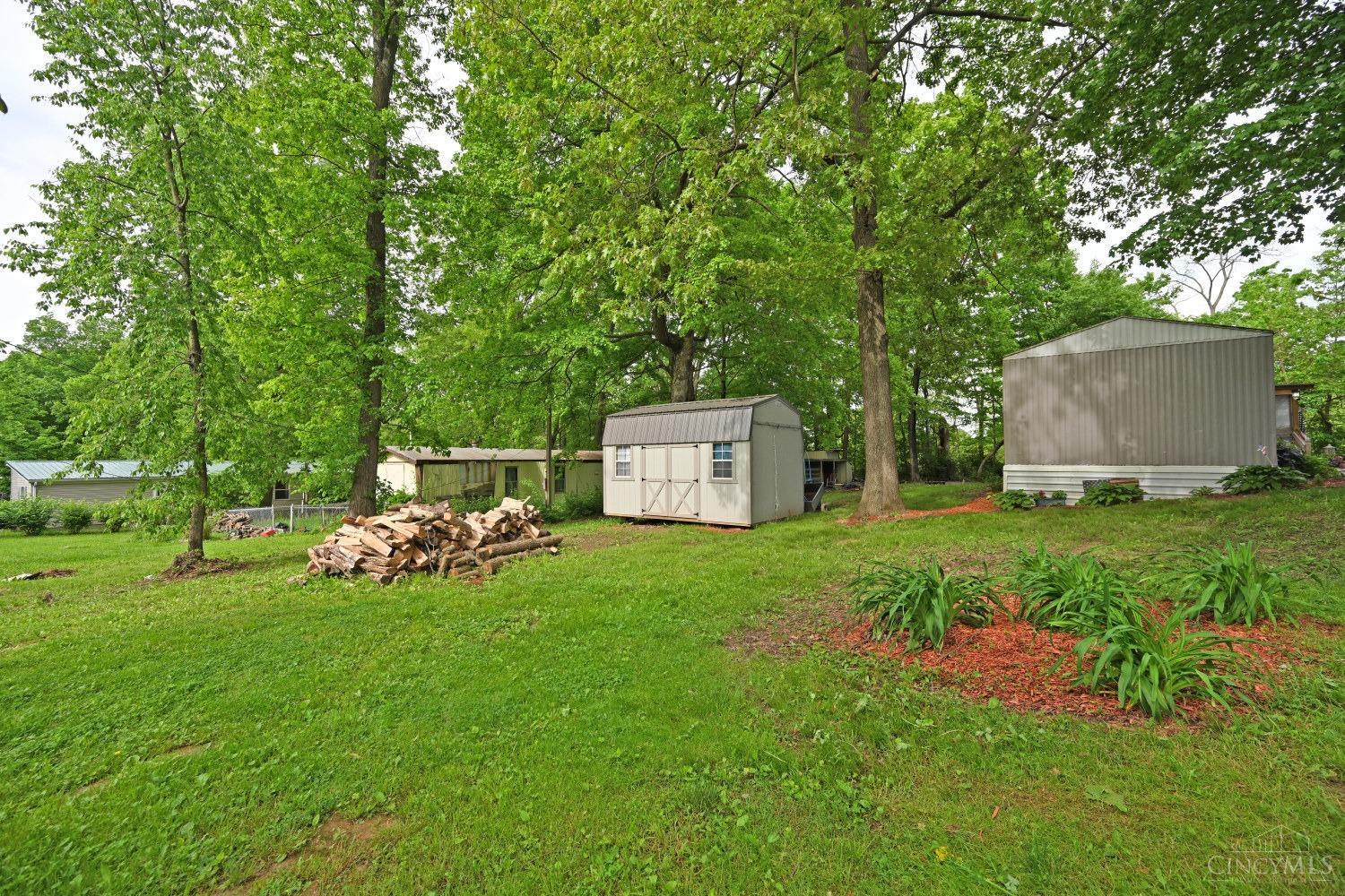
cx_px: 672
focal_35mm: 14
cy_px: 448
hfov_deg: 104.3
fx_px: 523
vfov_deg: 81.2
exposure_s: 1/250
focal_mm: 14
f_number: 5.6
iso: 140
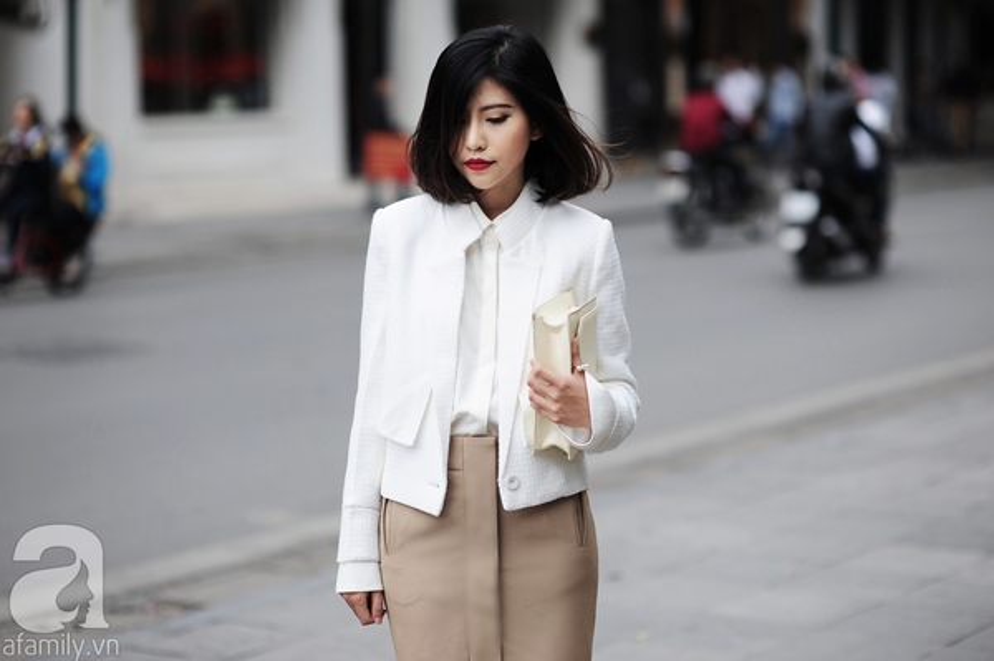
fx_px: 2345
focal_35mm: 85
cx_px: 497
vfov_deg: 16.0
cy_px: 330
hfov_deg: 23.9
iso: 250
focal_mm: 85
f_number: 2
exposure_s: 1/2000
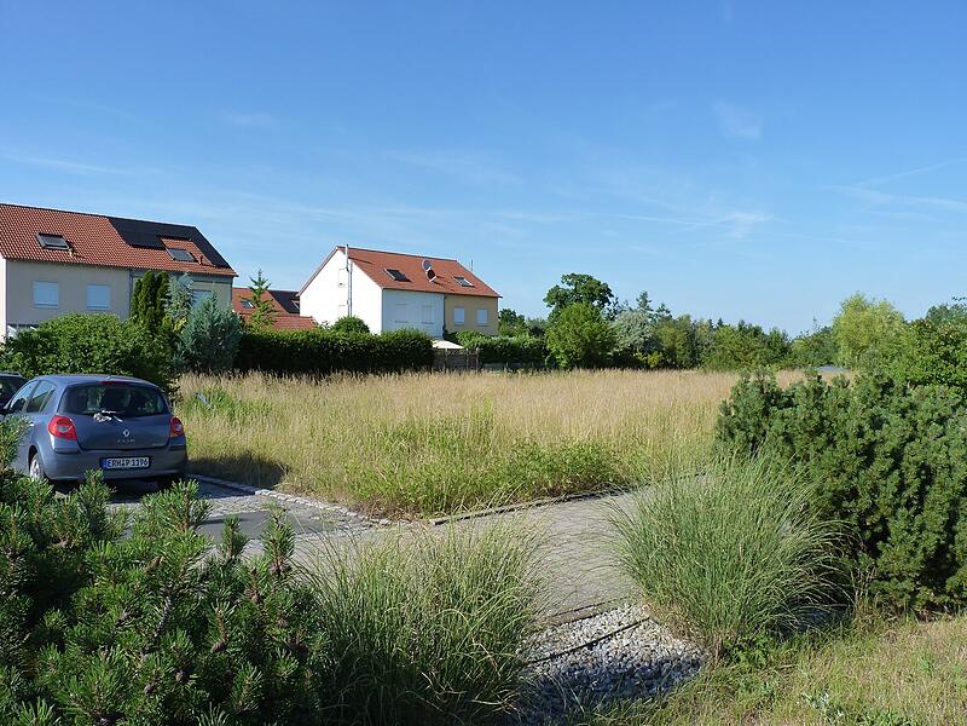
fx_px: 754
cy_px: 363
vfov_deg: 51.4
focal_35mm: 27
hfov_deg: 65.3
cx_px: 484
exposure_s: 1/320
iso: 125
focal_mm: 4.8
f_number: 5.6
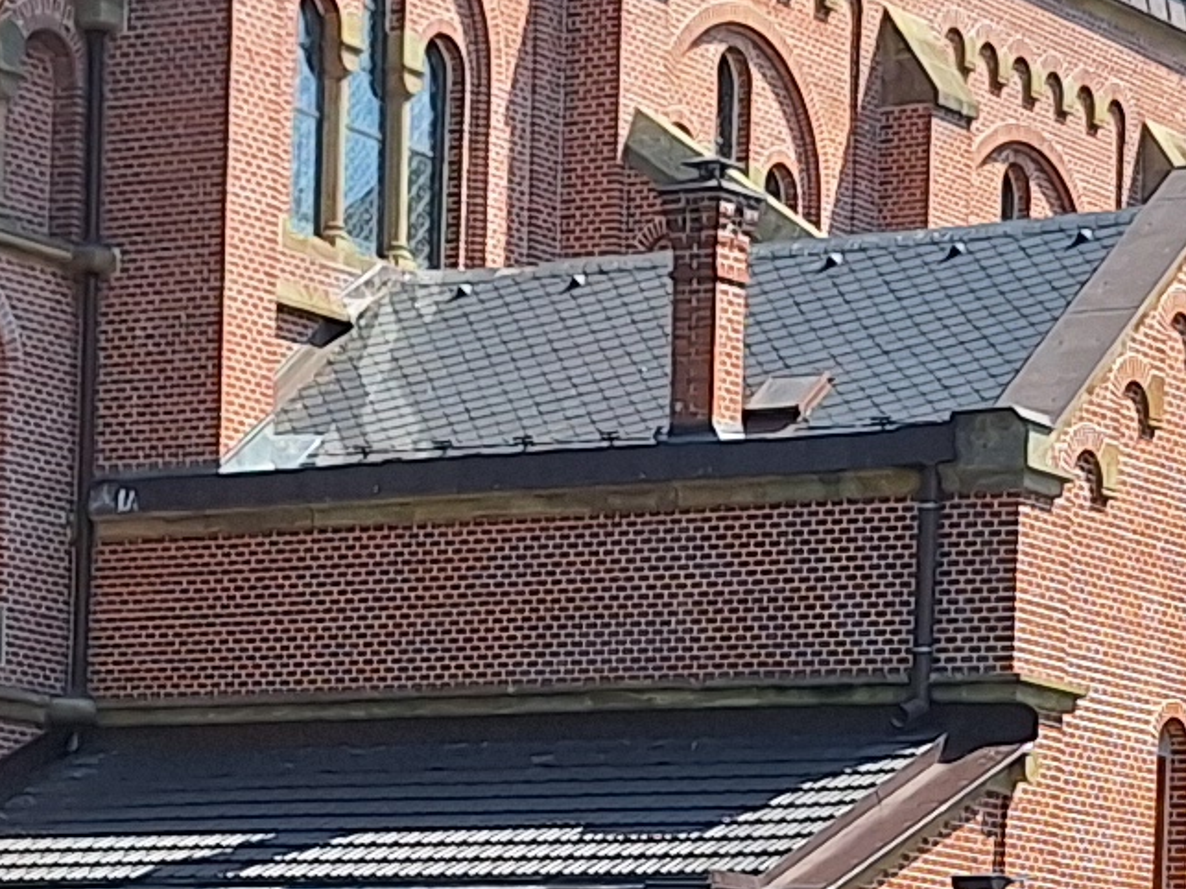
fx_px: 5001
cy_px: 1079
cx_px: 824
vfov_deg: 10.0
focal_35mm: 146
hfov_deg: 13.5
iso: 40
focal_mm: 5.54
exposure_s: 1/2849
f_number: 1.8
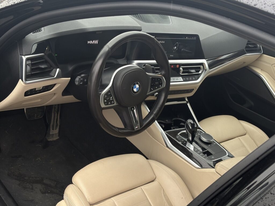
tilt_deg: -29.8
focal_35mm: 52
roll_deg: -17.4
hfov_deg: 36.8
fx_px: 413
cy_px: 103
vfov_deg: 28.0
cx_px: 138
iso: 50
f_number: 1.6
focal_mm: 5.96
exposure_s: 1/280
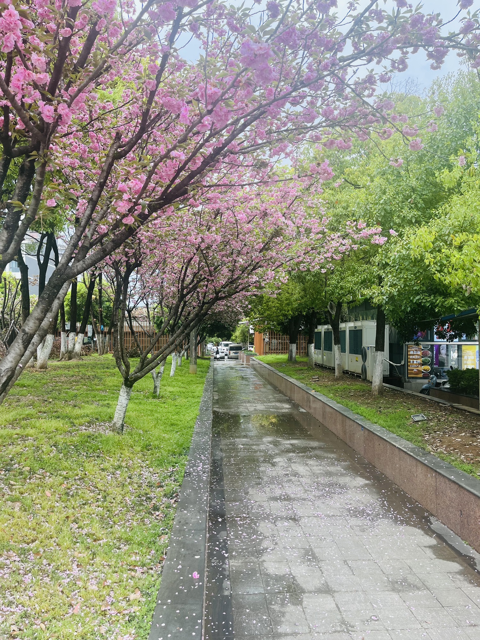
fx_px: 481
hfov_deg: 53.1
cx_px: 240
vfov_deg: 67.3
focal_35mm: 26
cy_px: 320
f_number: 1.6
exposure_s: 1/384
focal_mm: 5.1
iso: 50
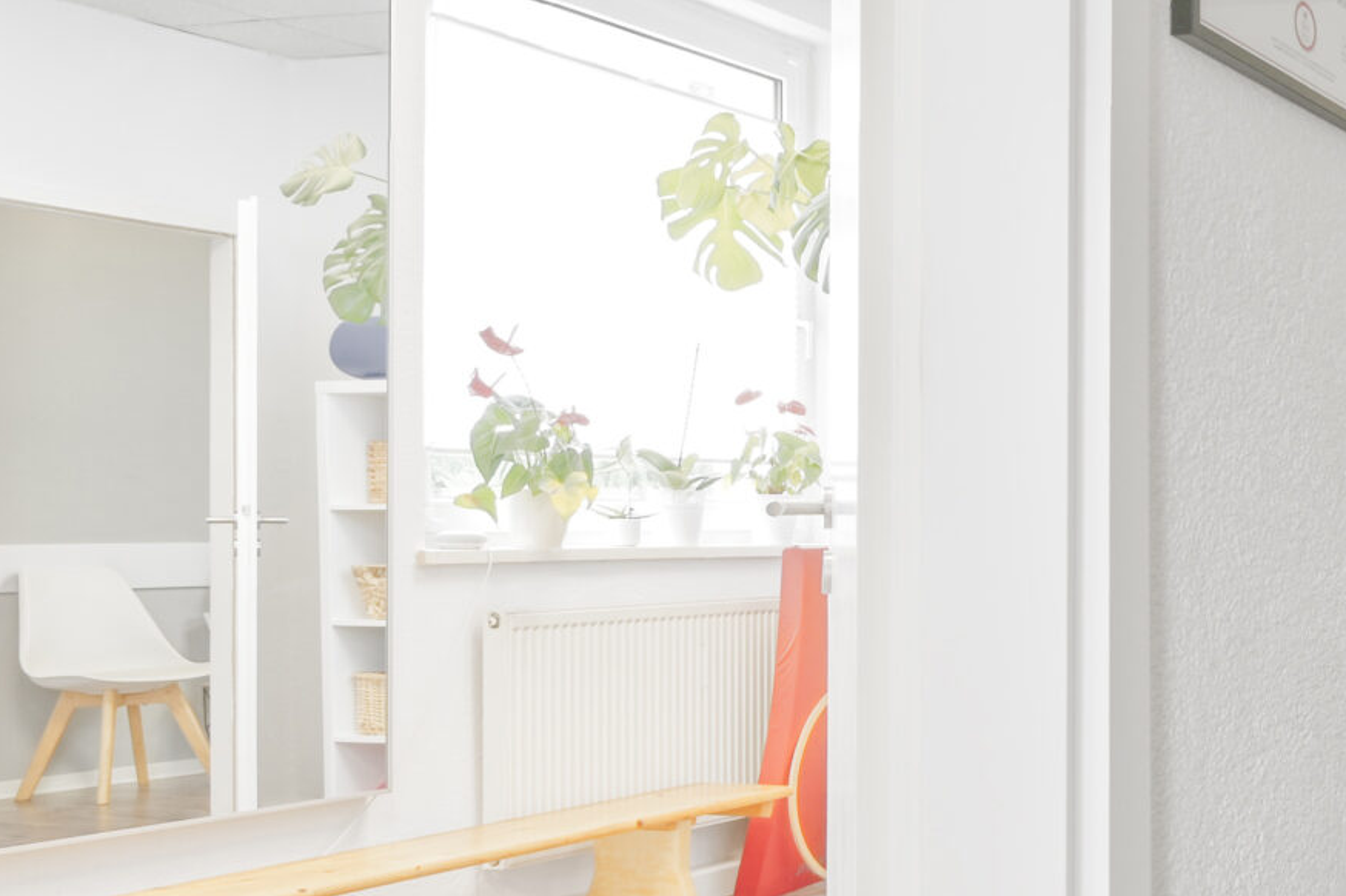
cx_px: 1620
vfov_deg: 32.5
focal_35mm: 41
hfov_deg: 36.5
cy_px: 521
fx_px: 1532
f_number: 7.1
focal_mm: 14
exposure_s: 1/2.5
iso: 100
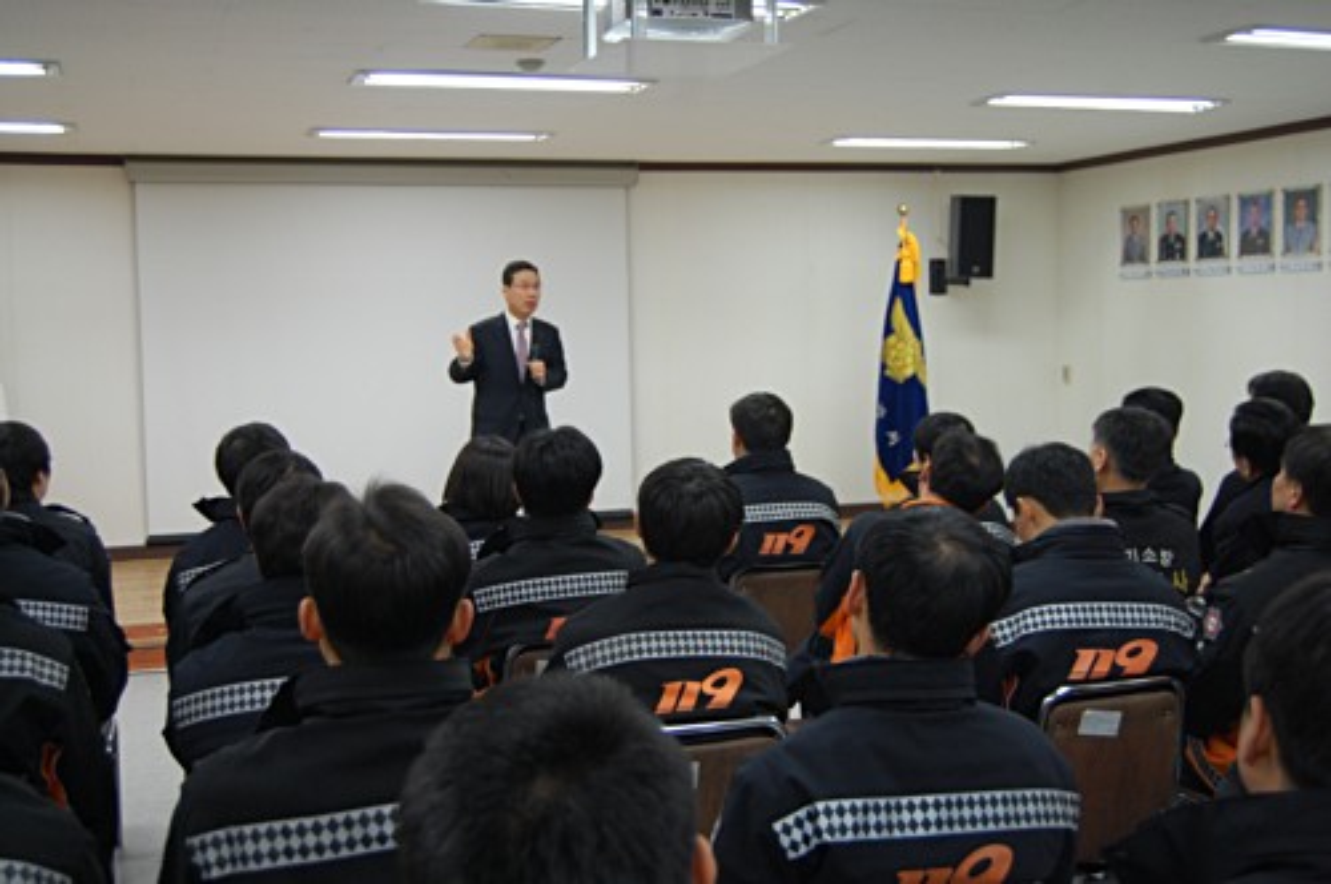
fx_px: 1551
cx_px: 666
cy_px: 442
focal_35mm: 42
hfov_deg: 46.5
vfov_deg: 31.8
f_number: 4.2
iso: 400
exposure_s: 1/50
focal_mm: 28
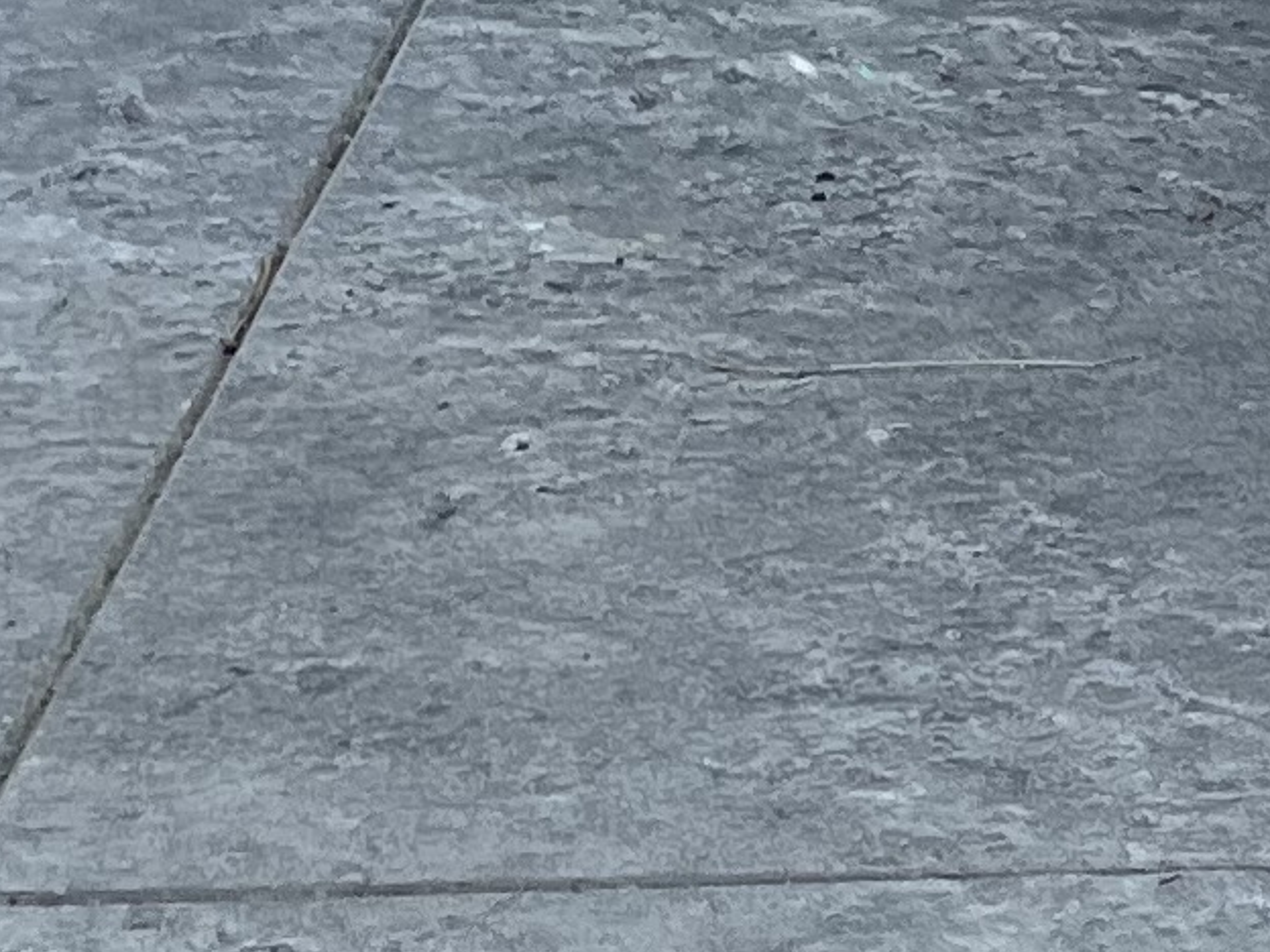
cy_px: -1467
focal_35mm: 168
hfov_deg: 10.6
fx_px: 6164
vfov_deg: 8.0
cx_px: 2678
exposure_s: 1/2268
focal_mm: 5.1
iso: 50
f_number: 1.6
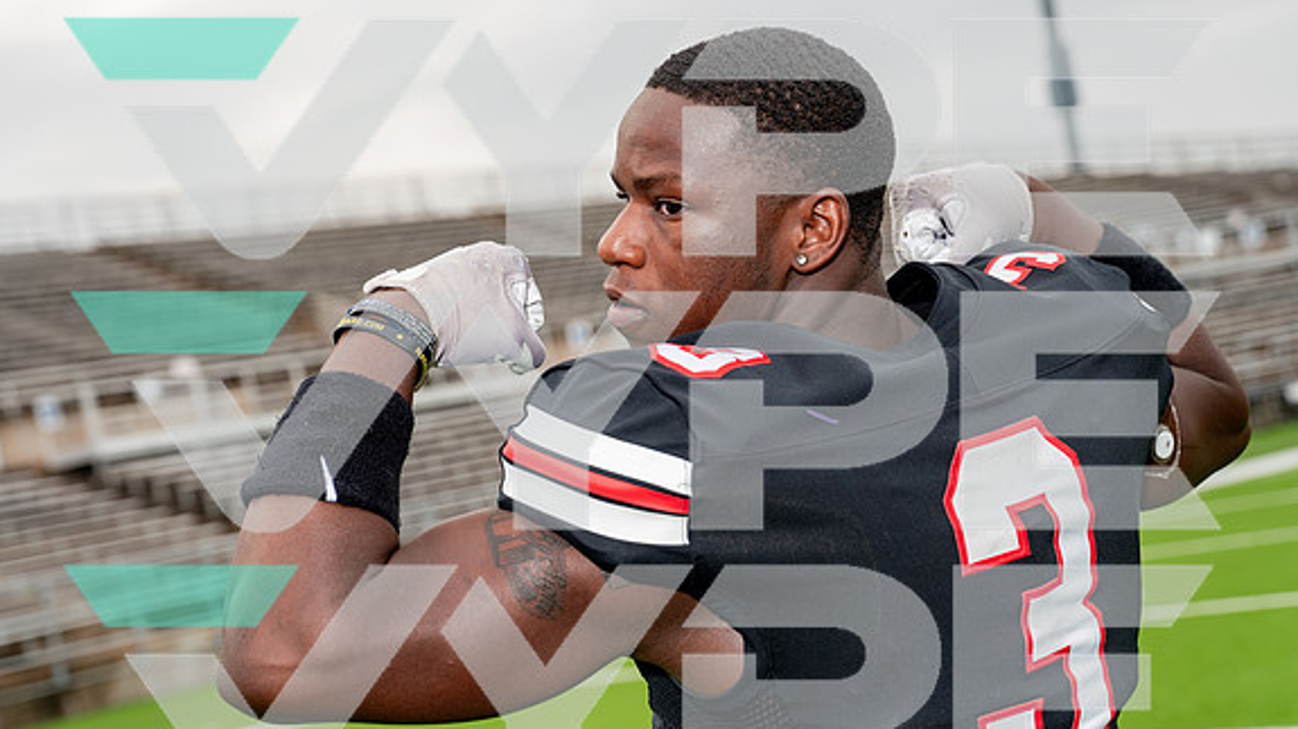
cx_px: 646
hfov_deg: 28.6
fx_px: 2546
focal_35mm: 74
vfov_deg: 16.3
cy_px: 412
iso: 100
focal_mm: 70
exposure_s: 1/250
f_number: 5
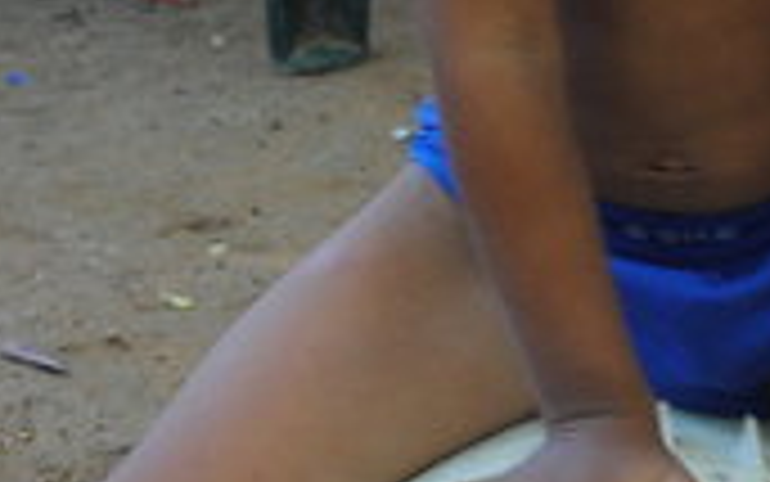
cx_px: 396
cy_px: -200
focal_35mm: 202
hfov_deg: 10.4
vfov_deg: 6.4
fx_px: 4240
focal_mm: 22
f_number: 4
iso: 200
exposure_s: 1/60
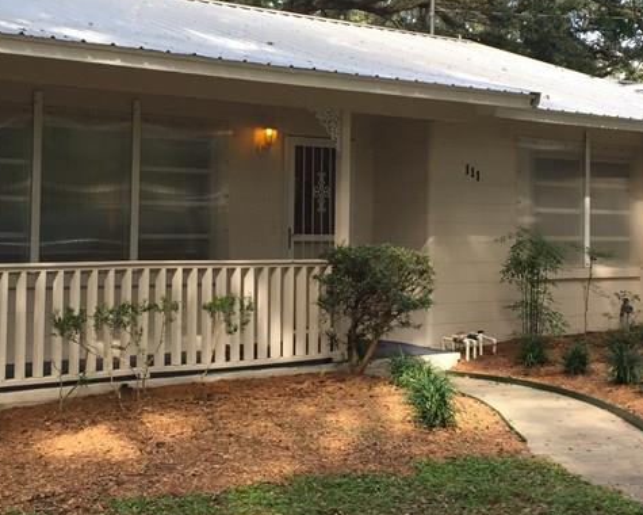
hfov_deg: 30.9
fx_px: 1161
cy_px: 203
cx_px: 272
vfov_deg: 24.9
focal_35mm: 61
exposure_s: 1/120
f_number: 2.2
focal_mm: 4.15
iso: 40
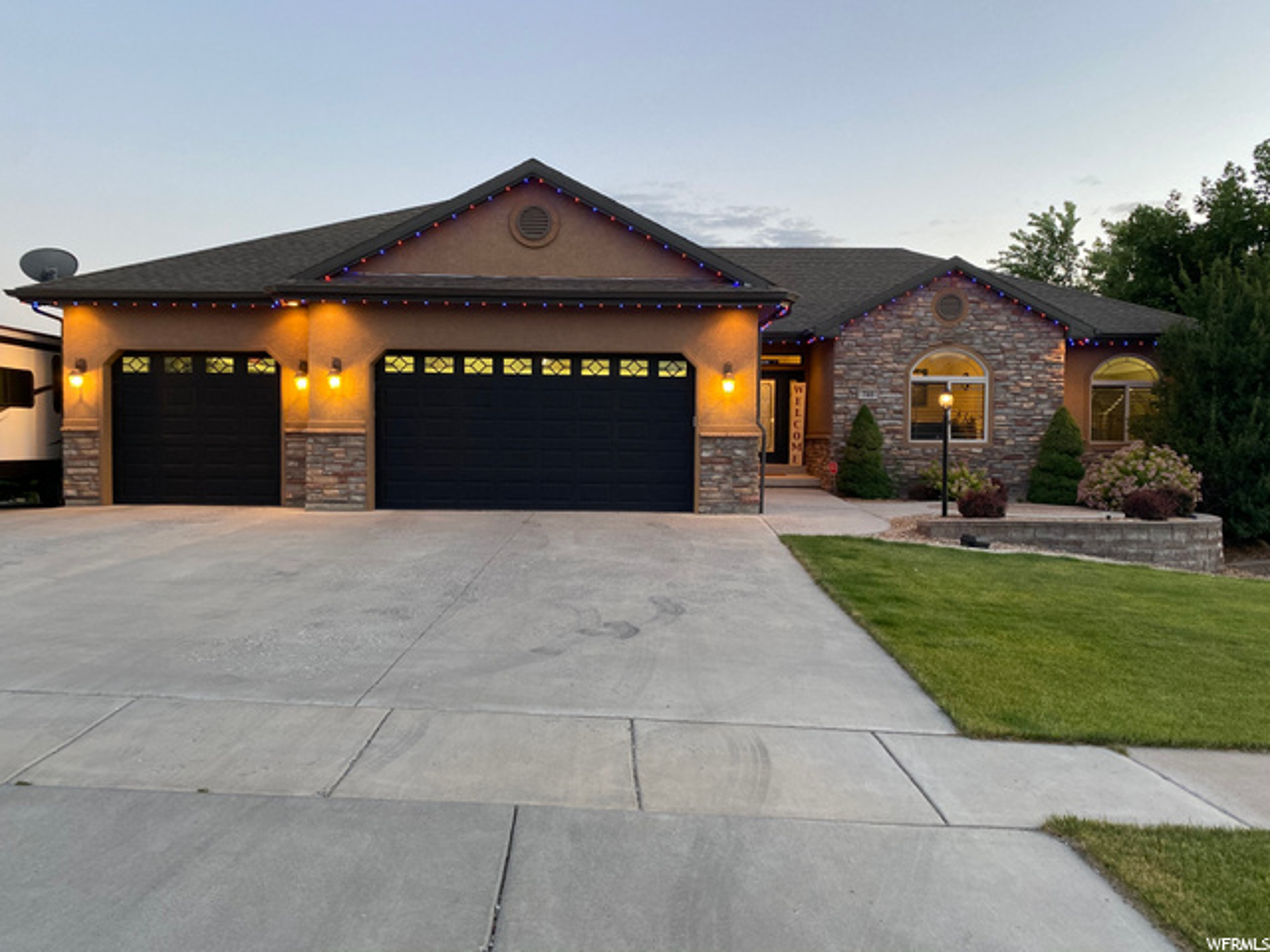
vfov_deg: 53.1
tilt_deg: -2.8
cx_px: 635
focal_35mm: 26
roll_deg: +0.5
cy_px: 476
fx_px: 954
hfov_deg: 67.3
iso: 160
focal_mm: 4.25
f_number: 1.8
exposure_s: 1/60
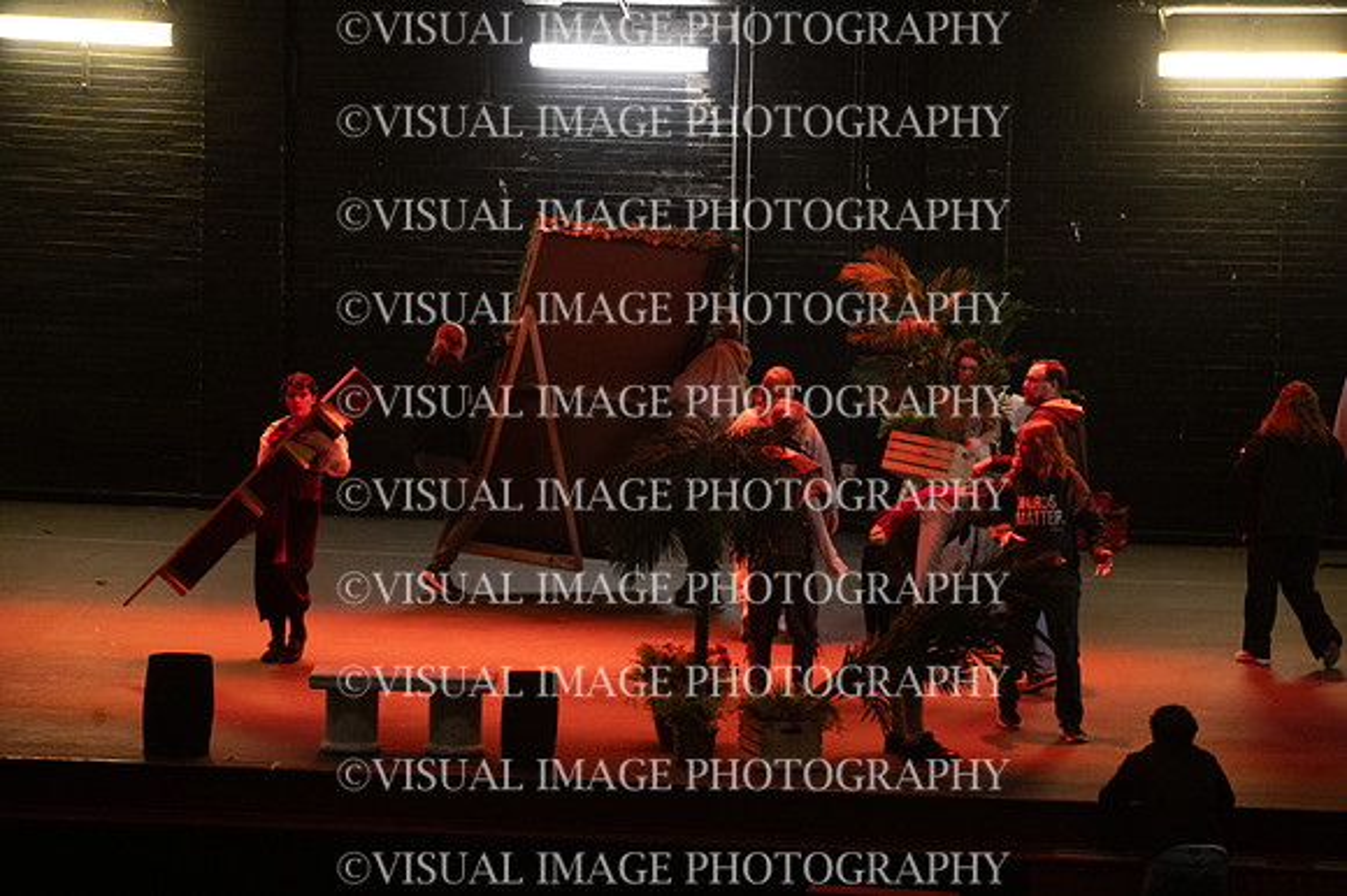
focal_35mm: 195
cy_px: 448
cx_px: 674
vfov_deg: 7.0
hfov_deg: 10.6
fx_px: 7292
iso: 10000
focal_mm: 195
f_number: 6.3
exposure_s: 1/160
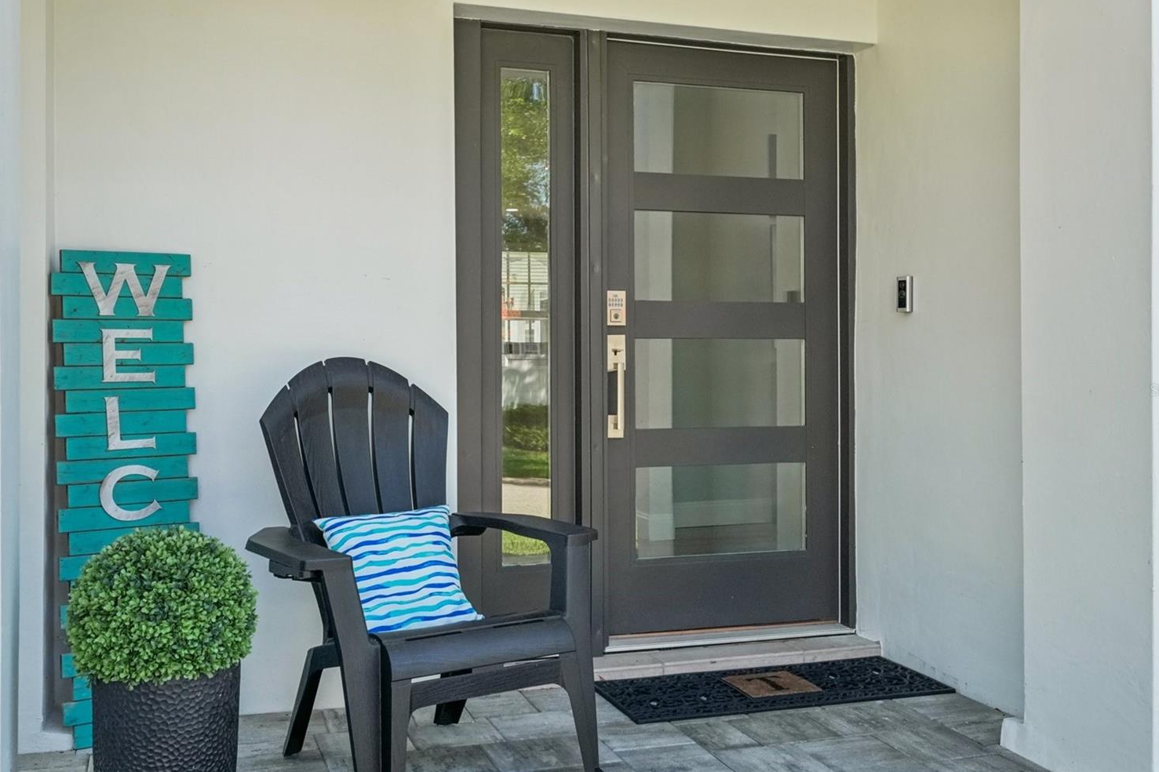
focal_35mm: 39
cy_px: 390
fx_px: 1255
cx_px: 592
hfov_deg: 49.6
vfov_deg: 34.2
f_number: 8
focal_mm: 24
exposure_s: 1/320
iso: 640
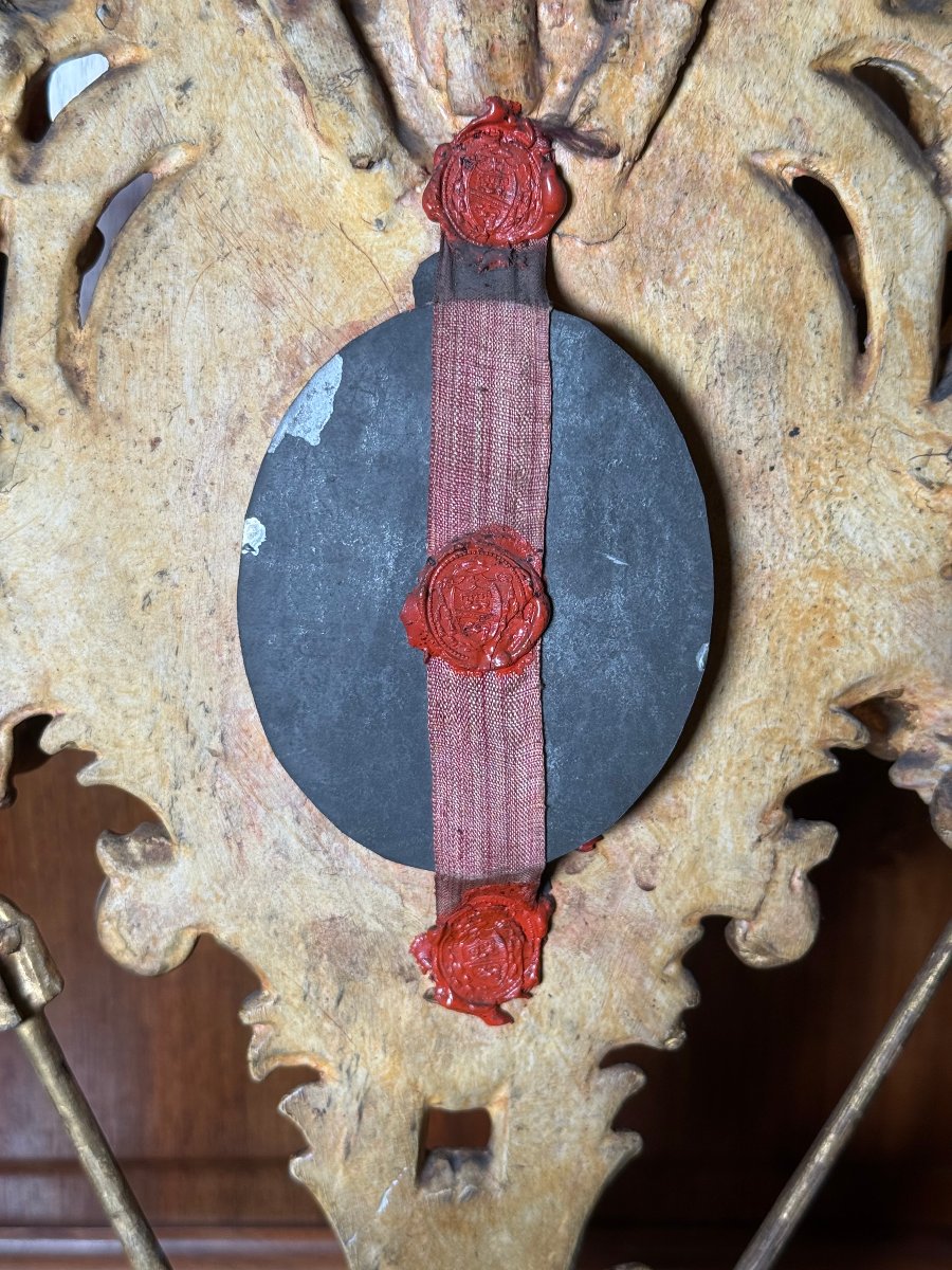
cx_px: 476
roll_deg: +0.2
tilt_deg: -14.4
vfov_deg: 39.7
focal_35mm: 48
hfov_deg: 30.3
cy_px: 635
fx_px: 1760
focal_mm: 6.76
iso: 64
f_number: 1.78
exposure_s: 1/121
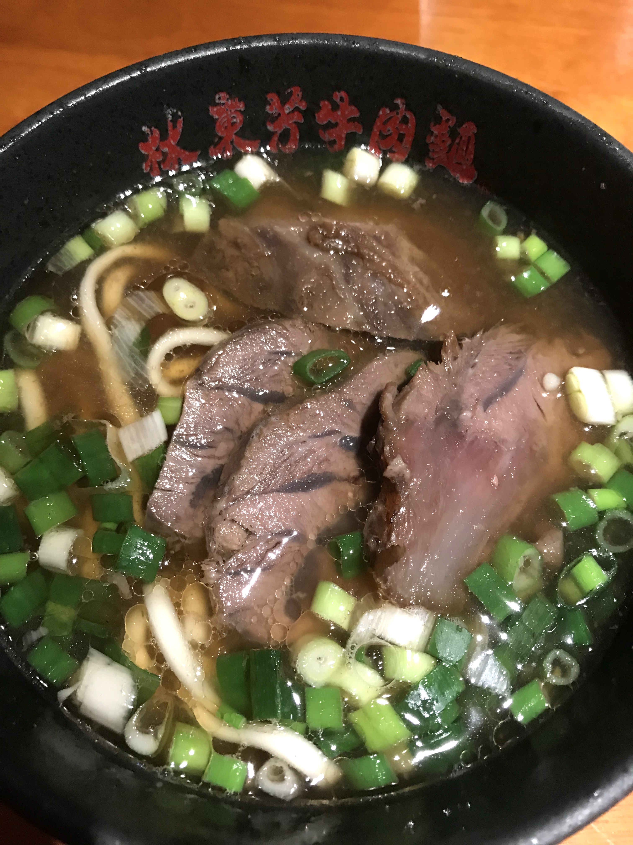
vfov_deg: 63.4
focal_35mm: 28
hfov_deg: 49.7
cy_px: 422
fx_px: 683
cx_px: 316
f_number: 1.8
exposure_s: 1/15
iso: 64
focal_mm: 3.99
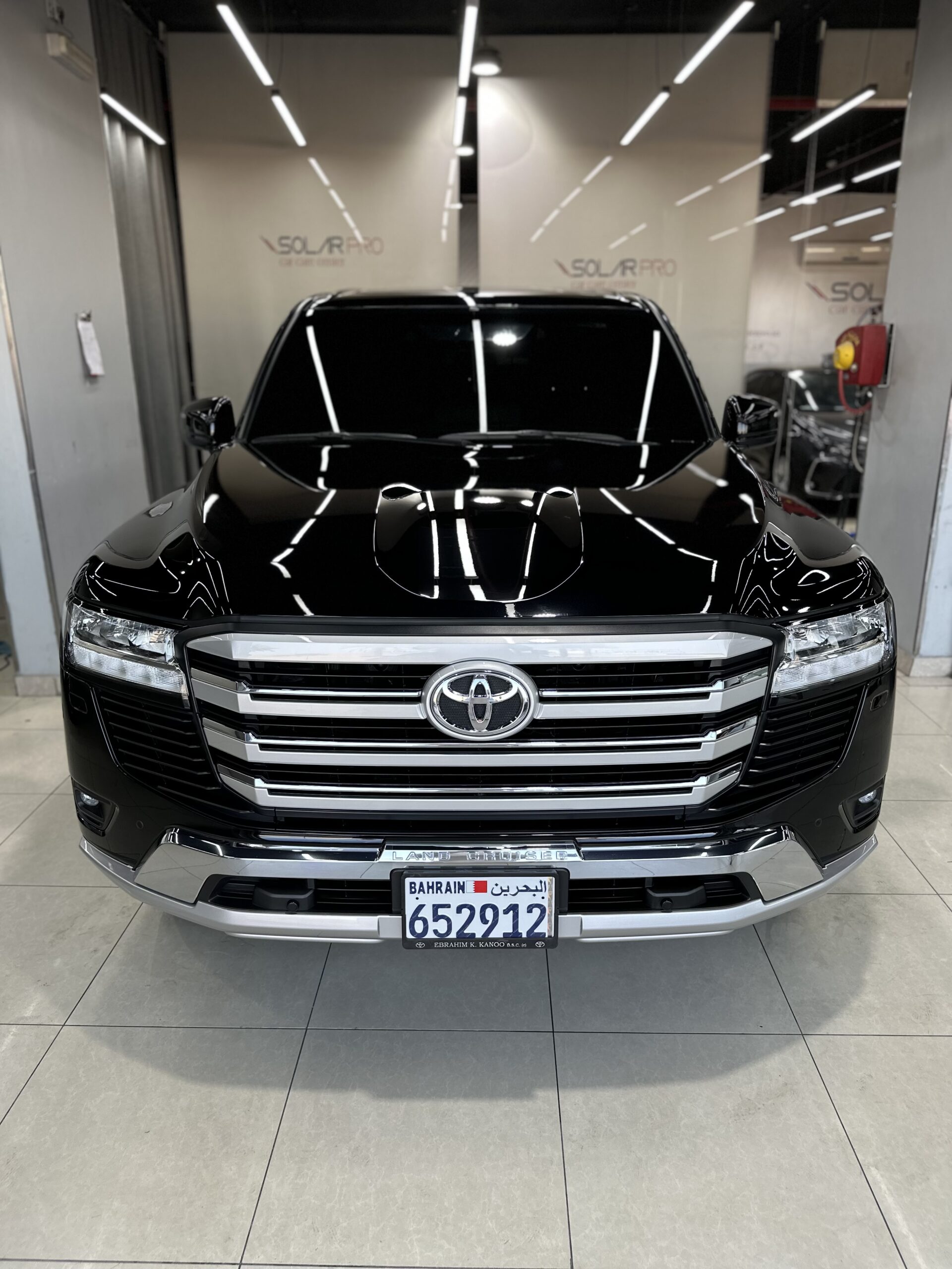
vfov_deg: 71.6
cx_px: 476
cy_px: 634
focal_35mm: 24
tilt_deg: -17.6
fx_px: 880
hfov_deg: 56.8
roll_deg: +0.6
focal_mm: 6.86
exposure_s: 1/120
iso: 64
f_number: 1.78
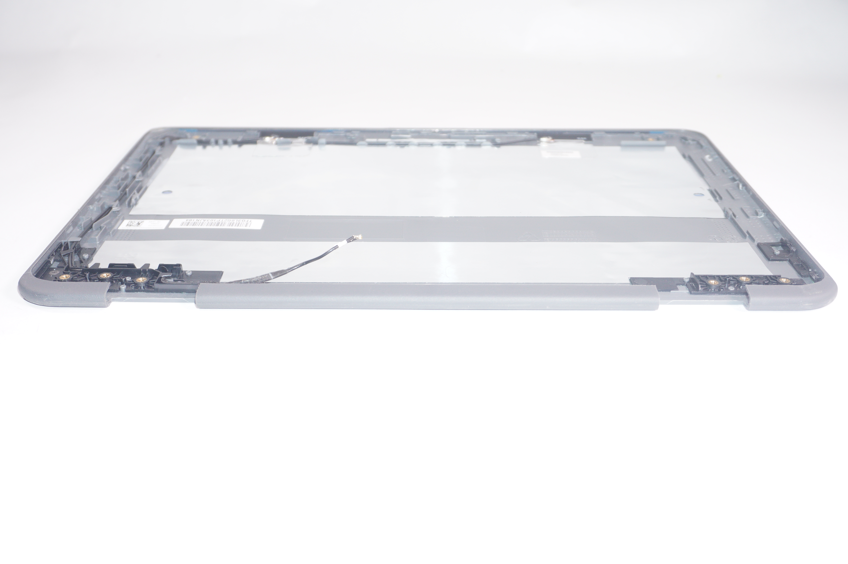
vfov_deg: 34.1
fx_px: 918
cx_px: 424
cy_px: 282
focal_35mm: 39
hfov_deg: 49.6
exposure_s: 1/160
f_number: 5.6
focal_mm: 26
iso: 320
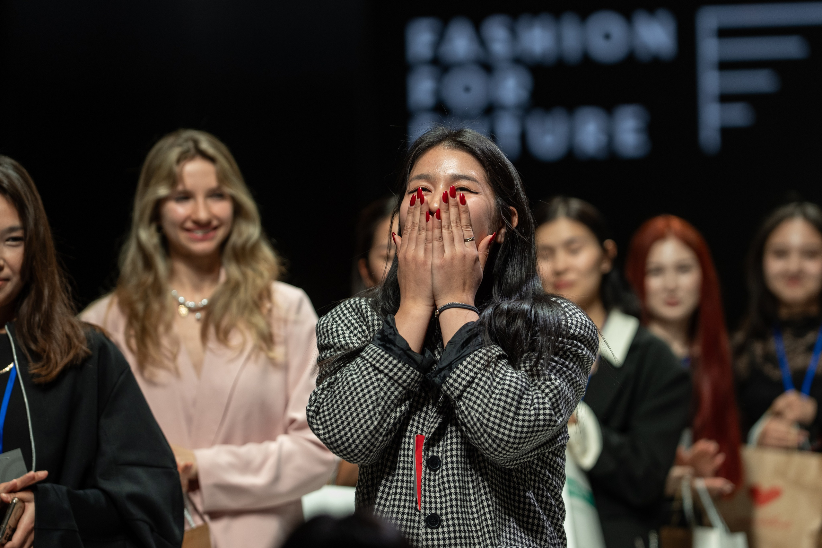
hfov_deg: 9.2
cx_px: 411
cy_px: 274
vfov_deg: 6.2
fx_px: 5092
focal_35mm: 223
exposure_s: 1/250
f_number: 2.8
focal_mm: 149
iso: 400
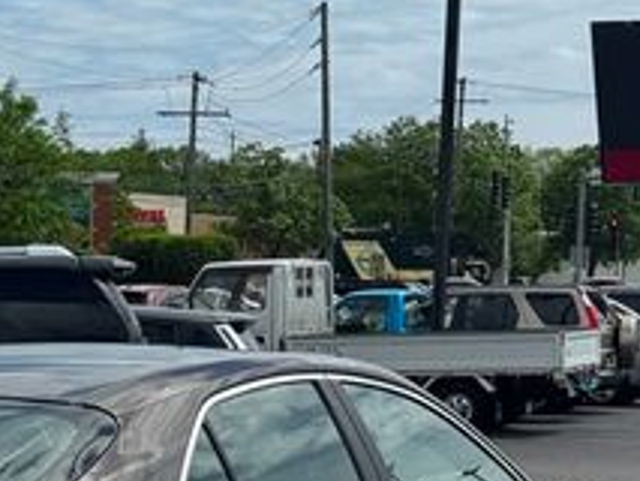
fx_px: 2664
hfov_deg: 13.6
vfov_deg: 10.2
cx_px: 69
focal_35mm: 144
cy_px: 547
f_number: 1.78
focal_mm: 6.76
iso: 64
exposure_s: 1/5848
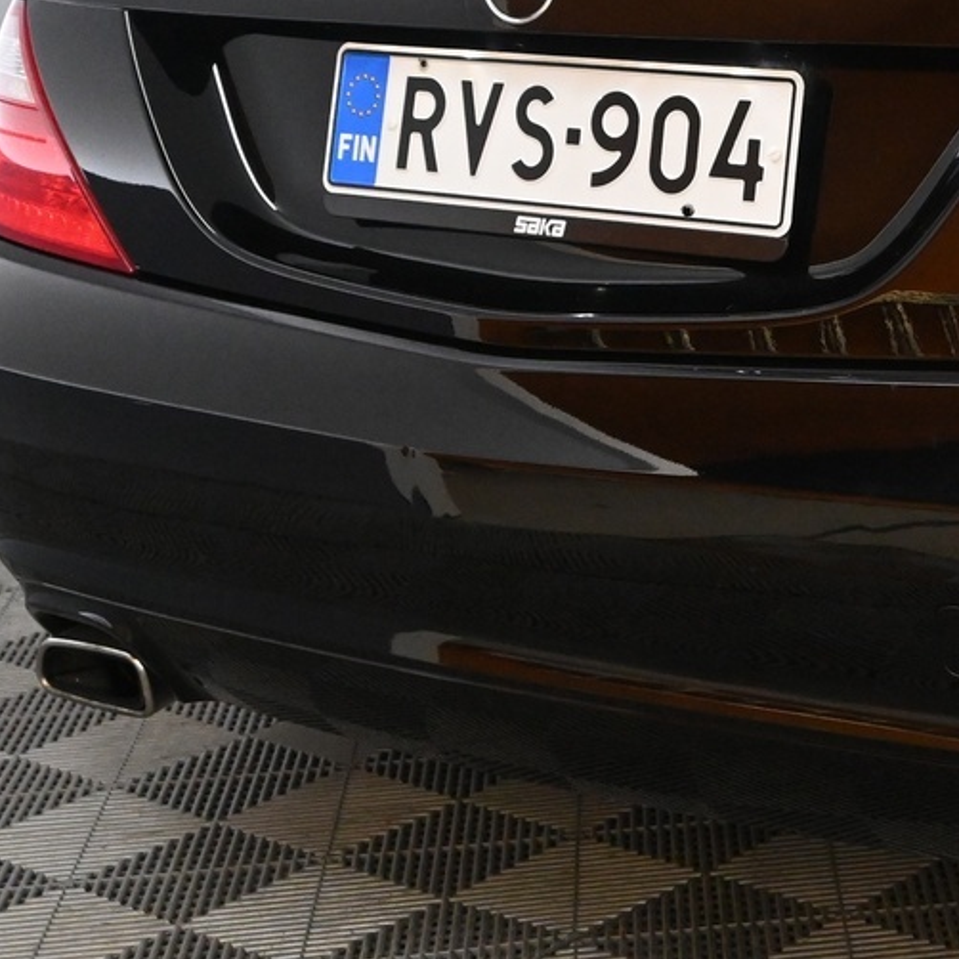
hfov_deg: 19.1
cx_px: 1104
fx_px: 2707
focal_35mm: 86
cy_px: 191
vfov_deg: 19.9
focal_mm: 21
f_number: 5
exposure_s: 1/100
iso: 3200
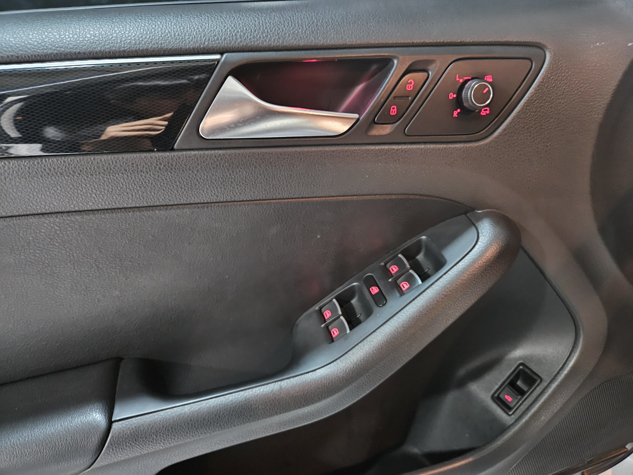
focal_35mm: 23
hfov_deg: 73.9
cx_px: 316
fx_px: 421
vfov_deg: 58.9
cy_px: 238
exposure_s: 1/15
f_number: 1.8
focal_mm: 5.4
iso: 1600
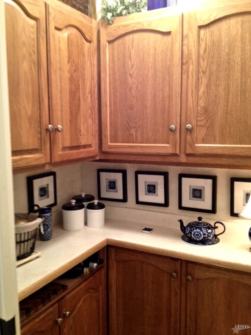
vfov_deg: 52.6
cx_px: 126
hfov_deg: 40.7
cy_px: 168
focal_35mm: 35
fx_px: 338
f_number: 2.4
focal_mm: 4.28
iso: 200
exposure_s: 1/20
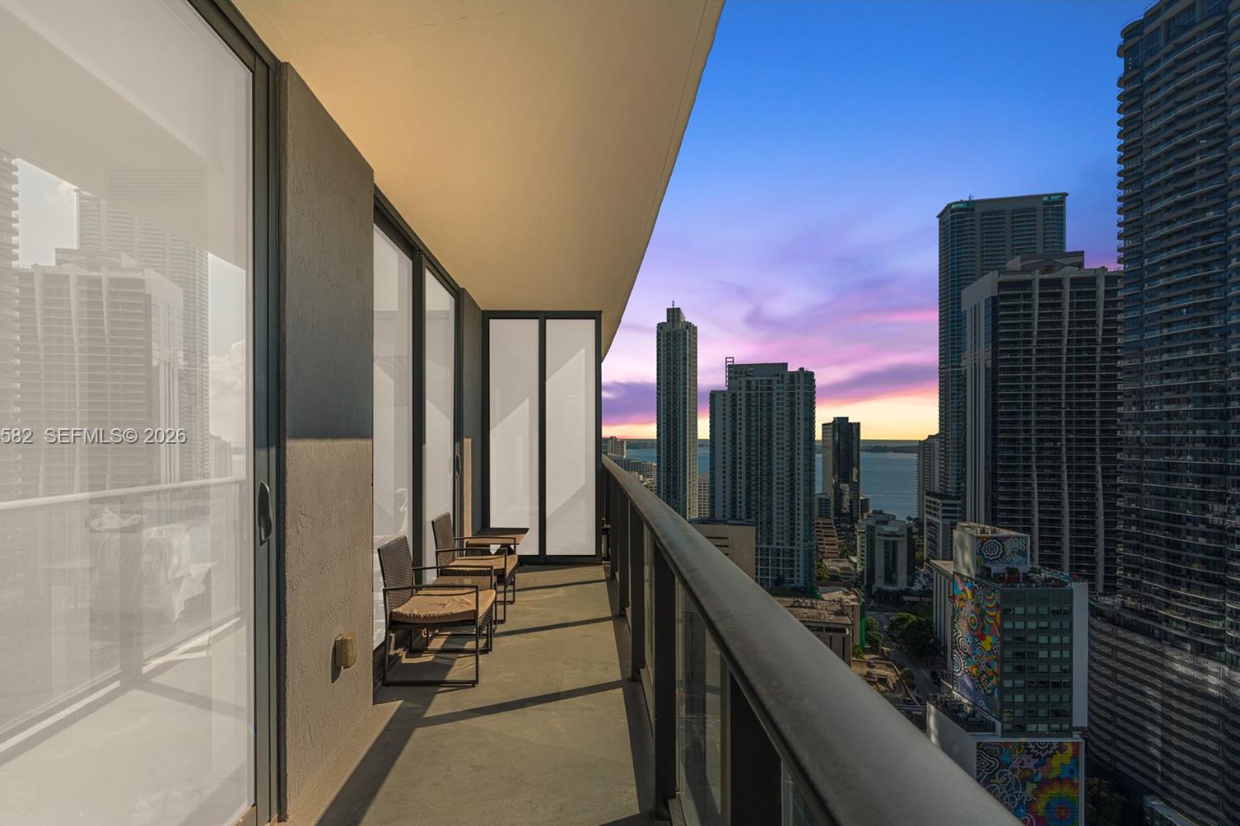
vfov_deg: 70.3
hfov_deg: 93.2
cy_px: 437
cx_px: 589
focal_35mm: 17
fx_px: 585
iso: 800
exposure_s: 1/1250
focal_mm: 16
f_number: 9
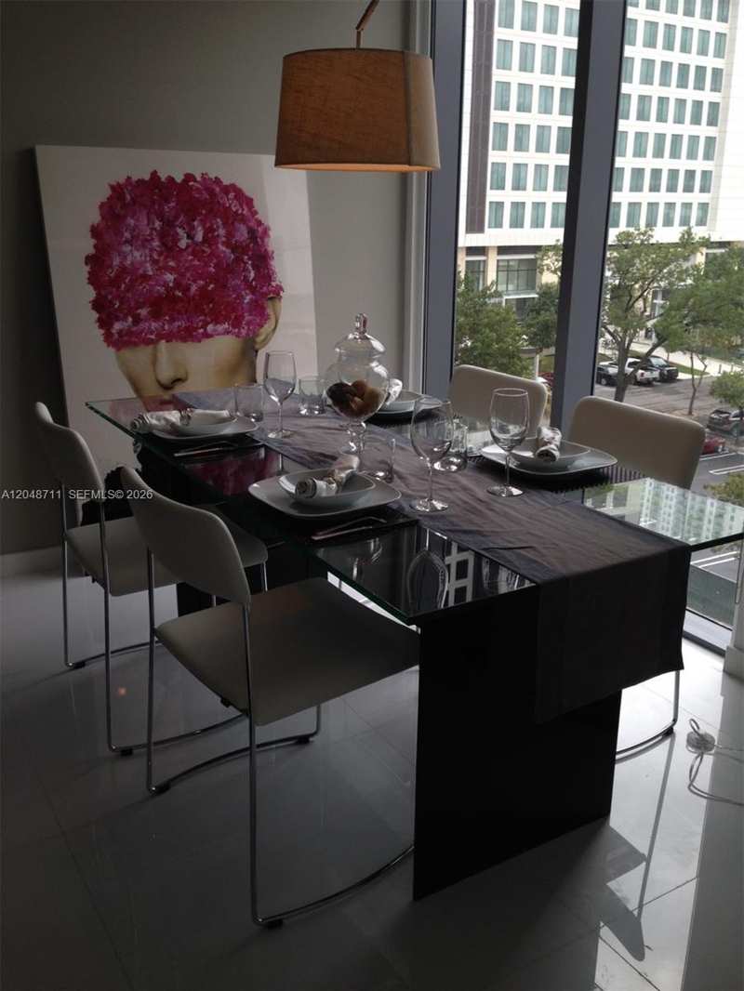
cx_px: 372
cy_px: 496
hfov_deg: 43.0
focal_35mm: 33
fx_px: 945
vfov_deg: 55.3
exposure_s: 1/174
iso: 50
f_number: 2.4
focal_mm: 4.12
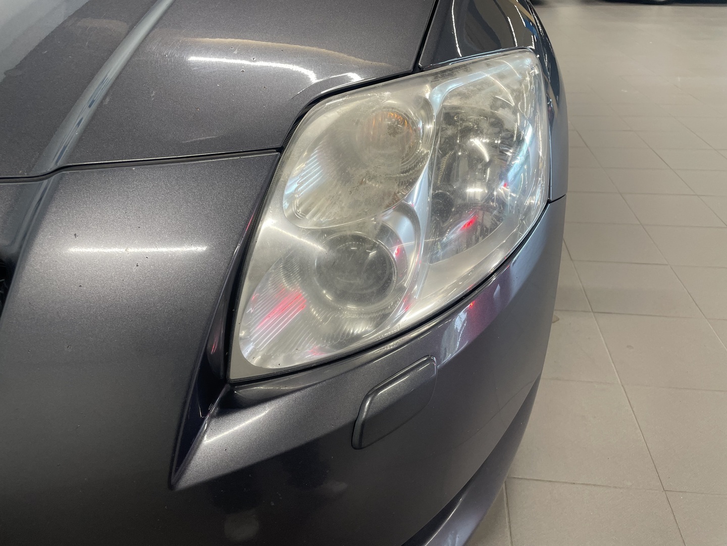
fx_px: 546
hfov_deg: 67.3
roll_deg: +0.9
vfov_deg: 53.1
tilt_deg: -28.5
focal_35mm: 26
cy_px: 273
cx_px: 364
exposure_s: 1/100
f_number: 1.6
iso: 100
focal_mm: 4.2
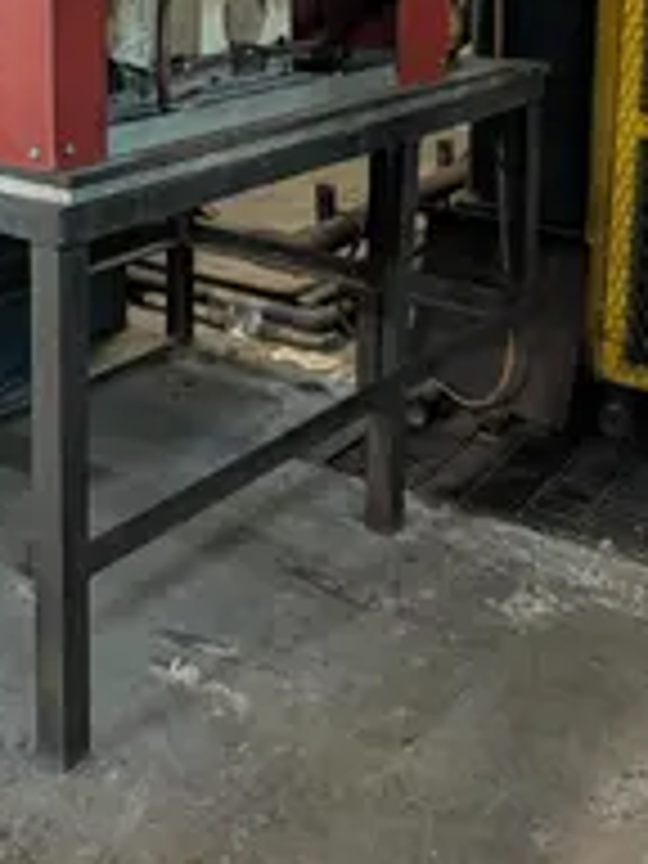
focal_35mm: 50
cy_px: 58
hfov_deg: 28.2
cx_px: 88
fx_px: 1248
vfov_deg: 35.5
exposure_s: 1/60
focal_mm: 6.9
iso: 1027
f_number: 1.68
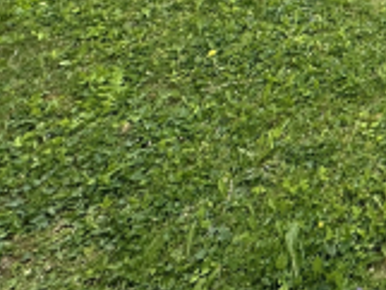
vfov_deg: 18.9
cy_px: -242
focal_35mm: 58
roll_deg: -0.7
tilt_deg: -6.0
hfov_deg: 23.2
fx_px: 647
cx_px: 641
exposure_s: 1/744
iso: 50
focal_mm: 2.22
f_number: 2.2
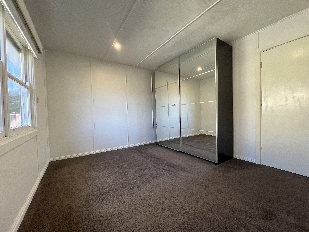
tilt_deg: -2.6
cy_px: 116
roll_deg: +2.0
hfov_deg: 106.2
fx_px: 116
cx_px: 154
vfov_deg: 89.9
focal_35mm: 13
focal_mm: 1.57
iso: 100
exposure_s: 1/100
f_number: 1.8
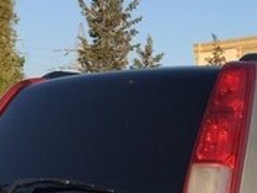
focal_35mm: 108
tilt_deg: -4.3
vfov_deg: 13.2
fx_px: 802
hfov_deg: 17.6
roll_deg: -1.8
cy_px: 256
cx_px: 283
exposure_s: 1/989
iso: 32
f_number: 2.2
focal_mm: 4.15
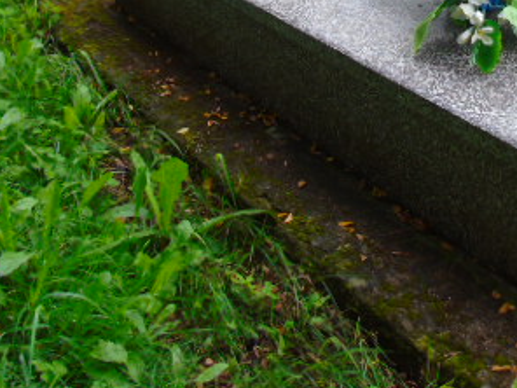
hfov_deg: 35.0
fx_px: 807
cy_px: -28
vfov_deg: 25.3
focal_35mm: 54
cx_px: 367
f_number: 3.4
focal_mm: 4.4
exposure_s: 1/60
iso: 80
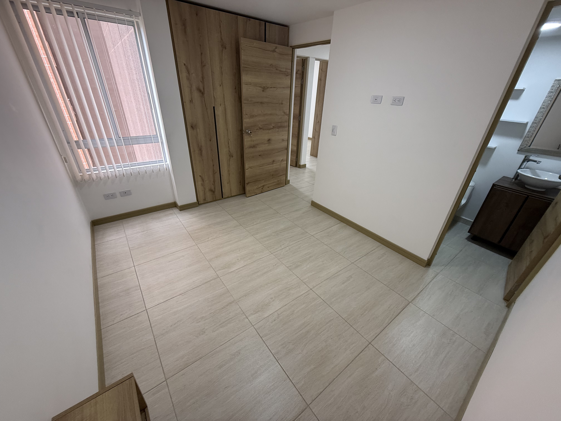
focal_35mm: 14
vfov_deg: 85.7
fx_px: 227
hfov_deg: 102.1
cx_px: 280
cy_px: 210
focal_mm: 2.22
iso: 160
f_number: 2.2
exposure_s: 1/99
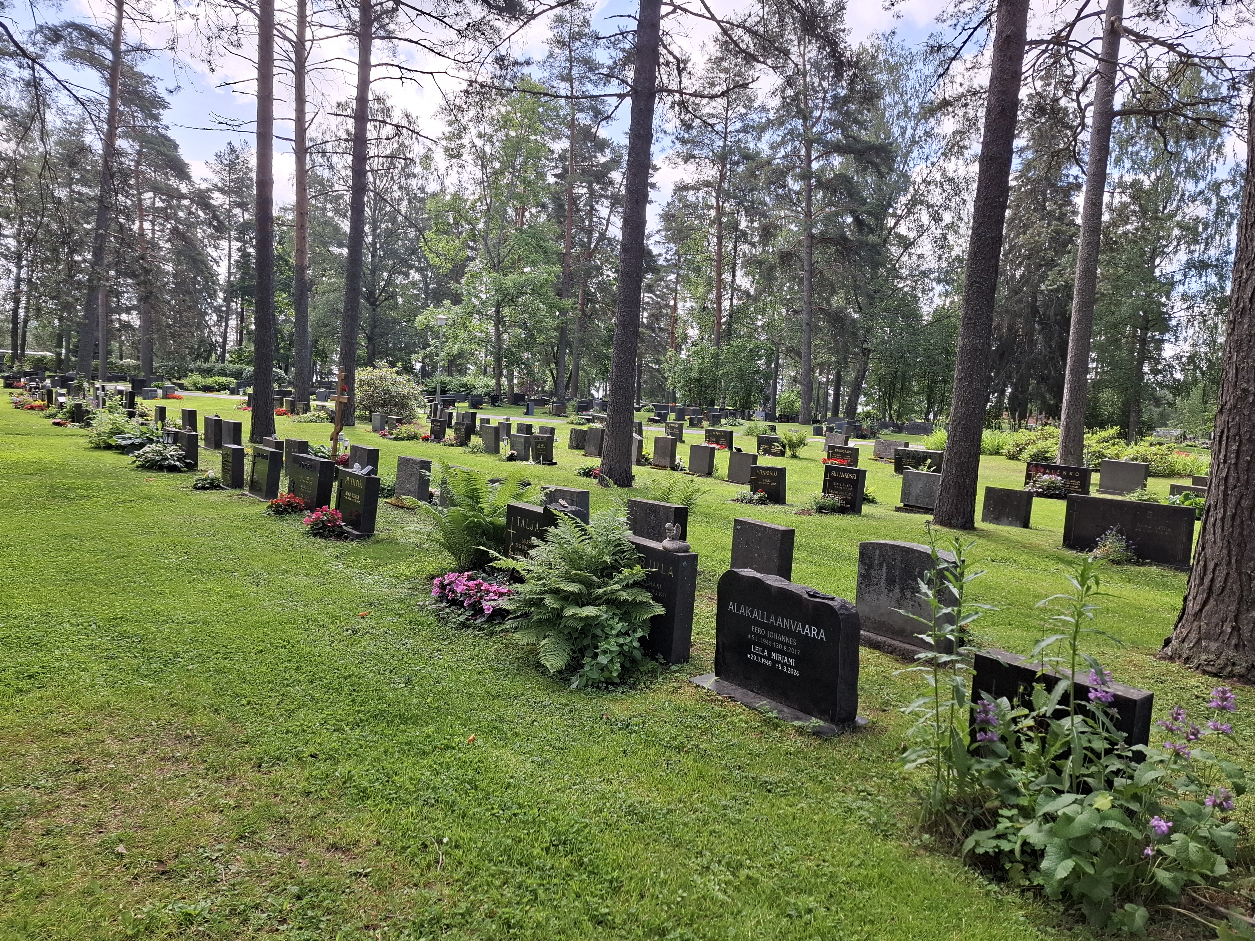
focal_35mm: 23
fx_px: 834
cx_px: 628
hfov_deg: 73.9
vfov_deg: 58.9
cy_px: 470
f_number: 1.8
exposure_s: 1/294
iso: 50
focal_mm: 5.54
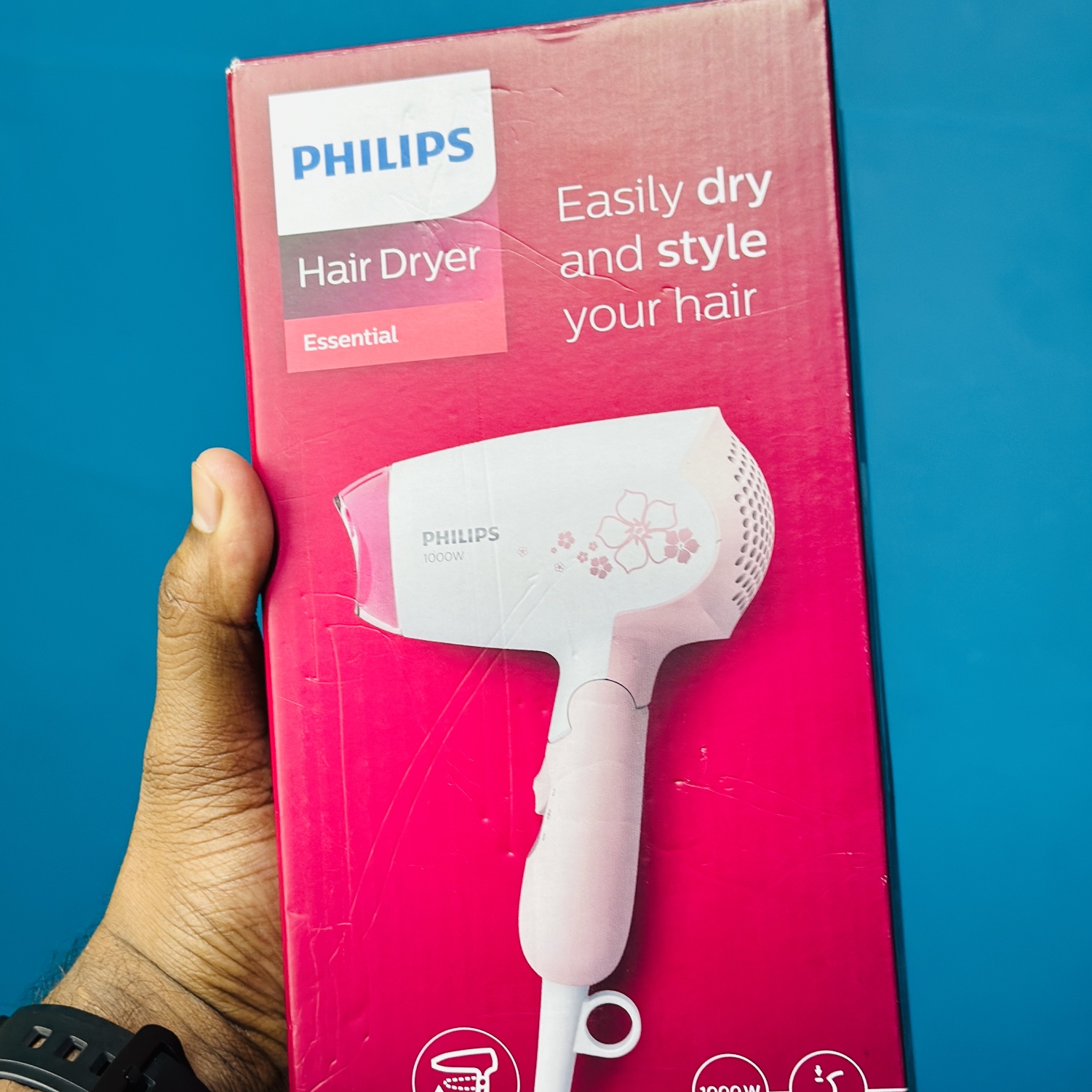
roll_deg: -3.5
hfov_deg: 30.0
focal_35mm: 57
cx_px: 543
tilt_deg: -17.6
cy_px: 617
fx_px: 2034
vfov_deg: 30.0
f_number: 1.78
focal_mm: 6.86
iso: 80
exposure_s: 1/51
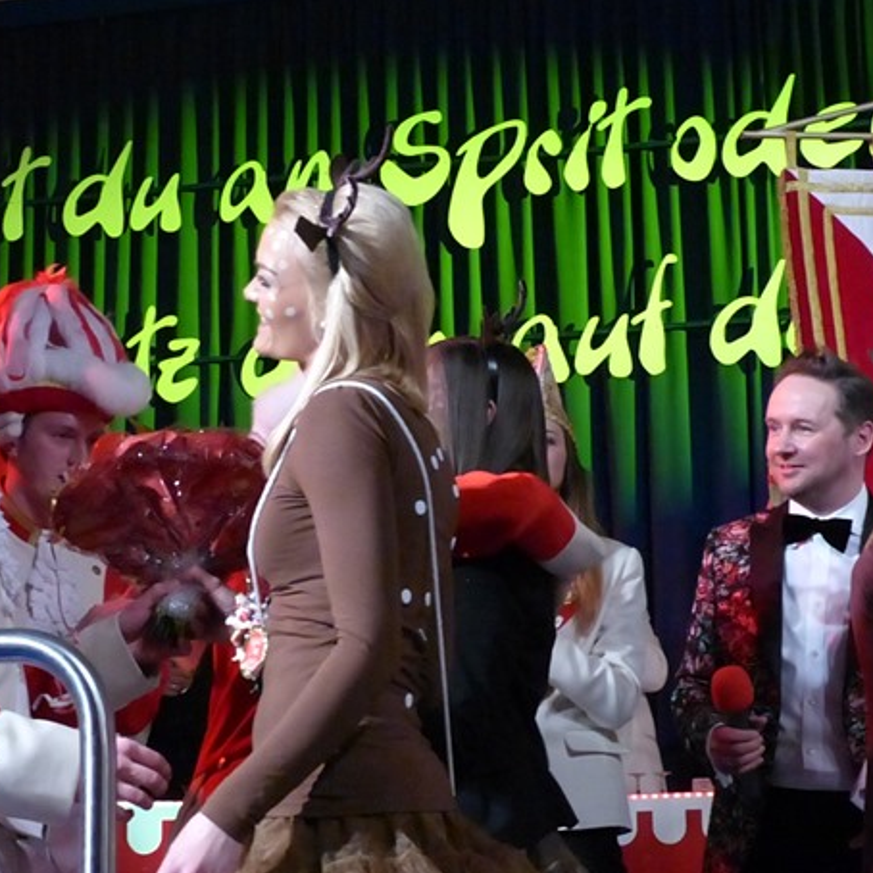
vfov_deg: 21.9
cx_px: 471
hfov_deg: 21.9
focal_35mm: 79
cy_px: 437
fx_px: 2254
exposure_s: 1/200
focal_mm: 11.9
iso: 1600
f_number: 4
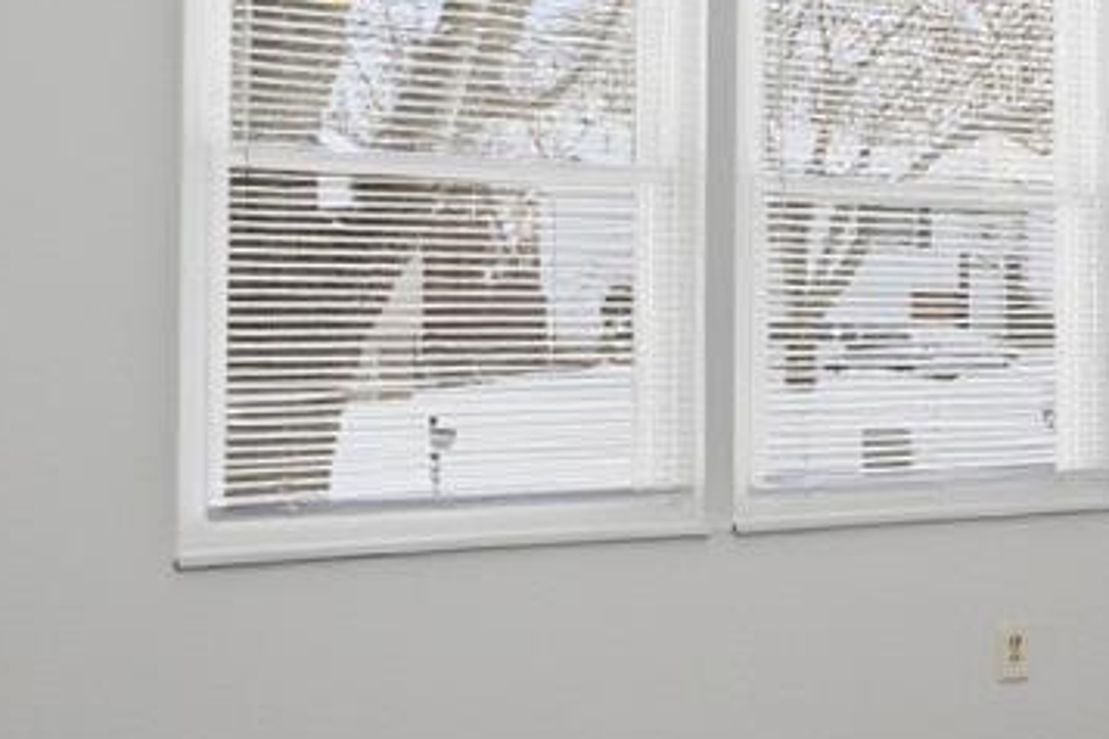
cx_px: 1519
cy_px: 317
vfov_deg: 21.6
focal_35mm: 63
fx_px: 1941
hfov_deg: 26.1
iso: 100
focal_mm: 10
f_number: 4
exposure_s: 1/800
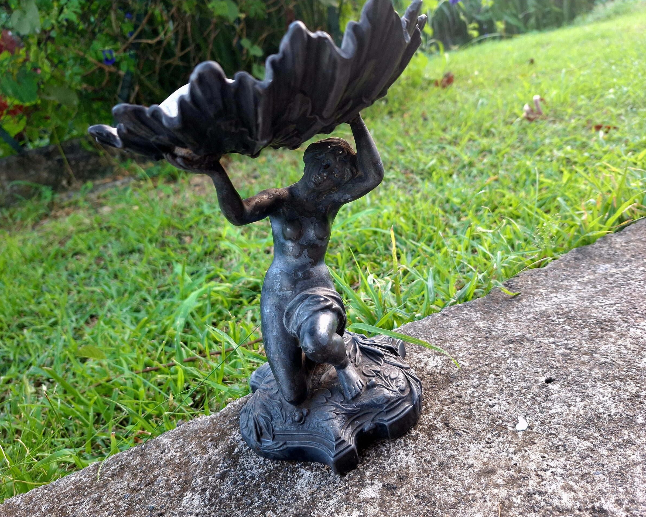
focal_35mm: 24
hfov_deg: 70.3
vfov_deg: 58.8
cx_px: 329
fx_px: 459
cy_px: 259
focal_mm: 5.54
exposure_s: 1/50
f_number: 1.8
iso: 125
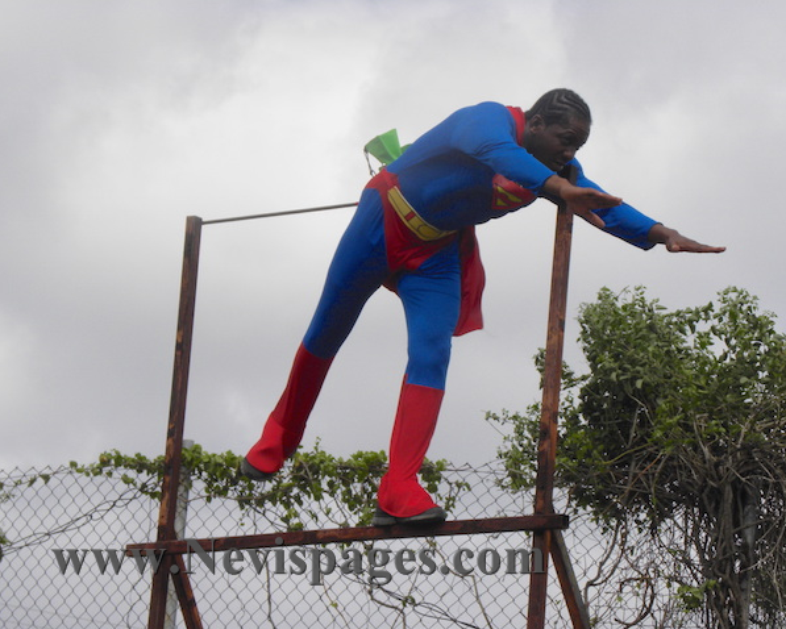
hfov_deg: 14.3
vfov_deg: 11.4
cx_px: 408
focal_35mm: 135
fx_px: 3141
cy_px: 314
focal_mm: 23
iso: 64
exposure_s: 1/420
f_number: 6.3
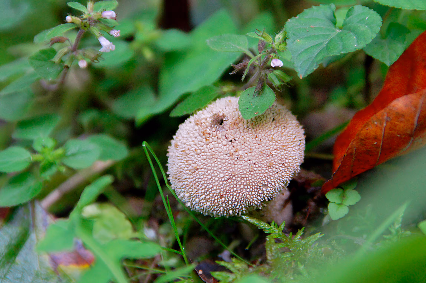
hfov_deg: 6.9
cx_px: 213
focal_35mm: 300
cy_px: 142
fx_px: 3548
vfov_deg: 4.6
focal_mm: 200
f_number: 6.3
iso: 800
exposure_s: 1/125
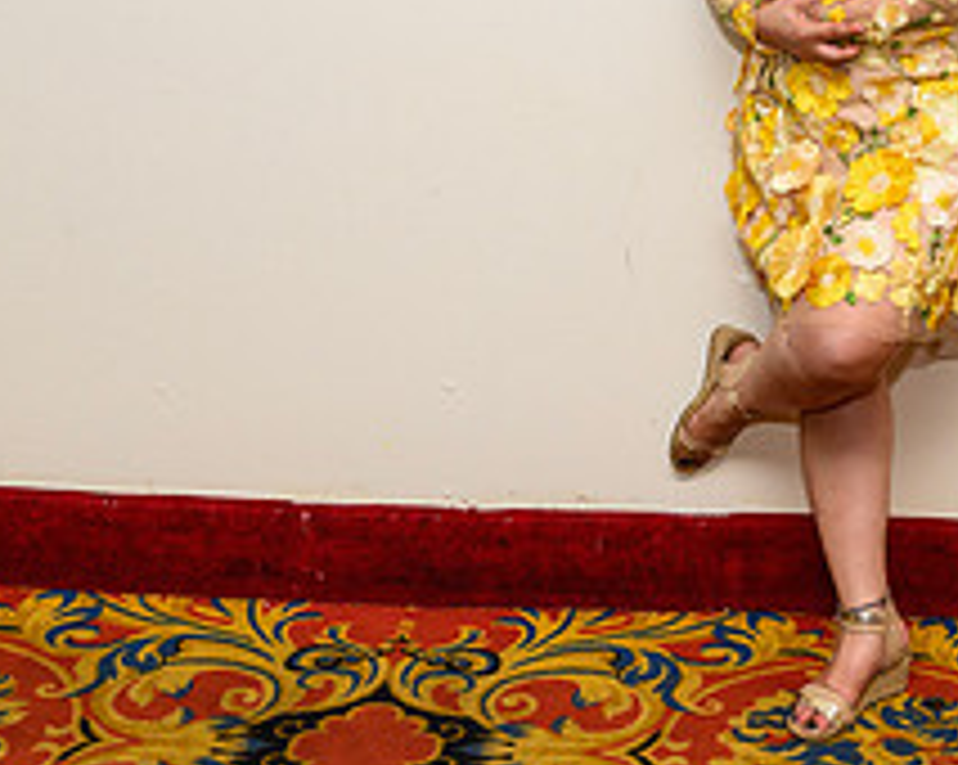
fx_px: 2210
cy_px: -79
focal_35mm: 78
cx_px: 738
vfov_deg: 18.9
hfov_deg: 24.2
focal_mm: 30.5
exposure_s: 1/125
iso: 800
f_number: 3.5
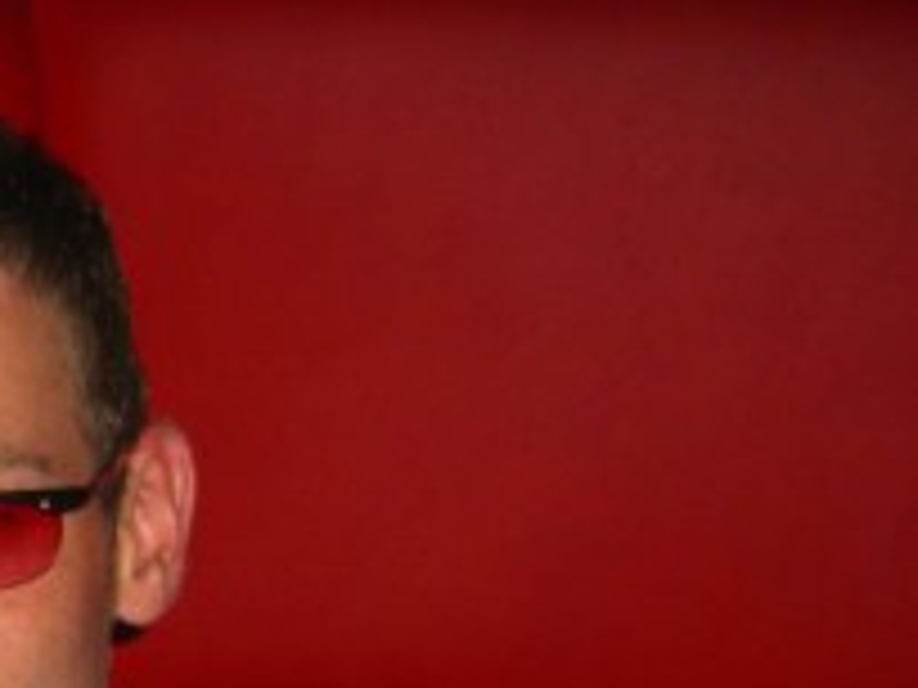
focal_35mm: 112
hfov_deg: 16.4
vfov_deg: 12.6
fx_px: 2970
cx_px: -346
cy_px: 1003
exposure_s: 1/60
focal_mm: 7.9
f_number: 2.8
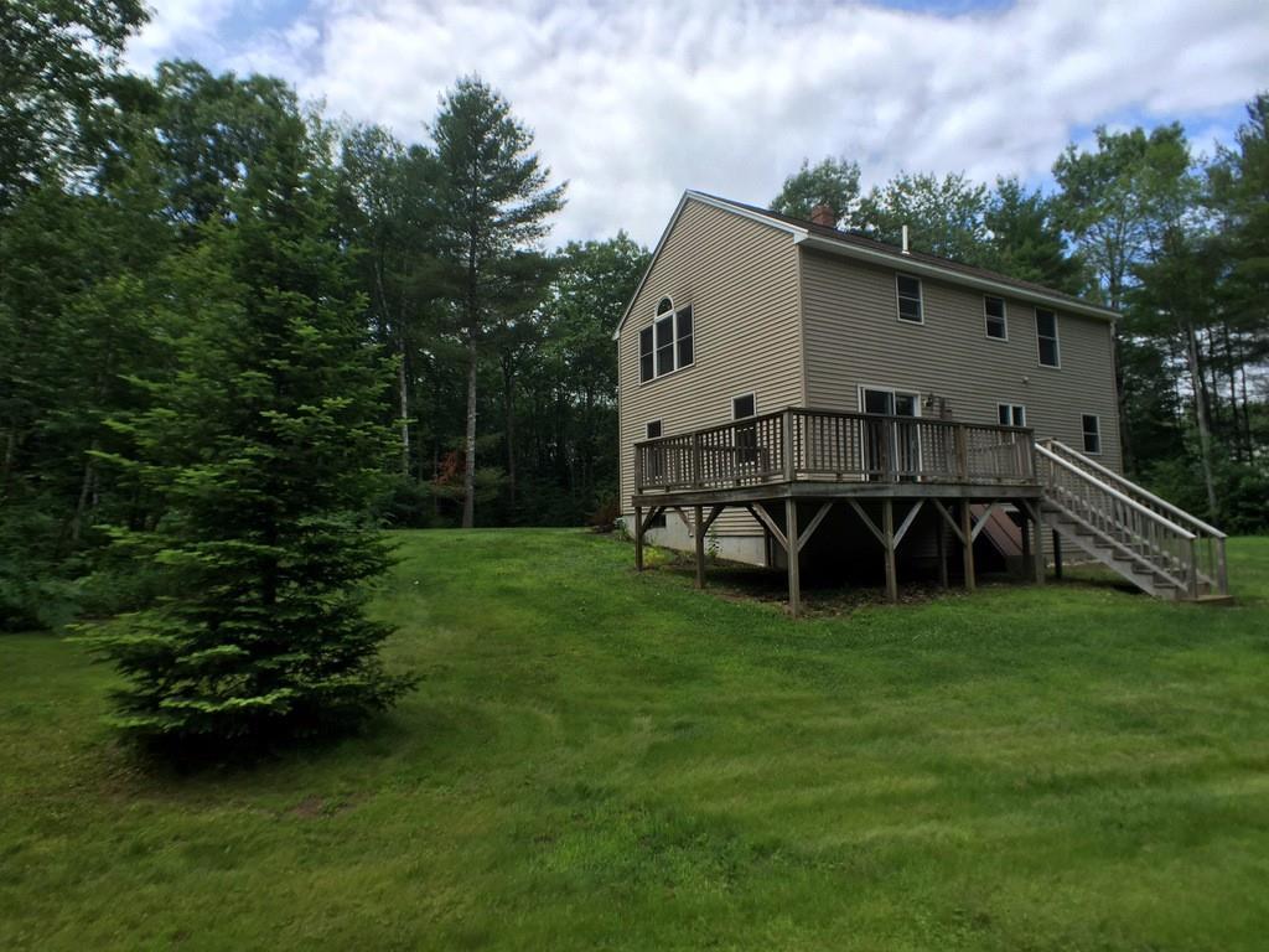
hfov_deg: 61.7
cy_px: 476
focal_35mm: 29
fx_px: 1063
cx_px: 634
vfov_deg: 48.2
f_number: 2.2
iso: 32
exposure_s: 1/1582
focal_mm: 4.15
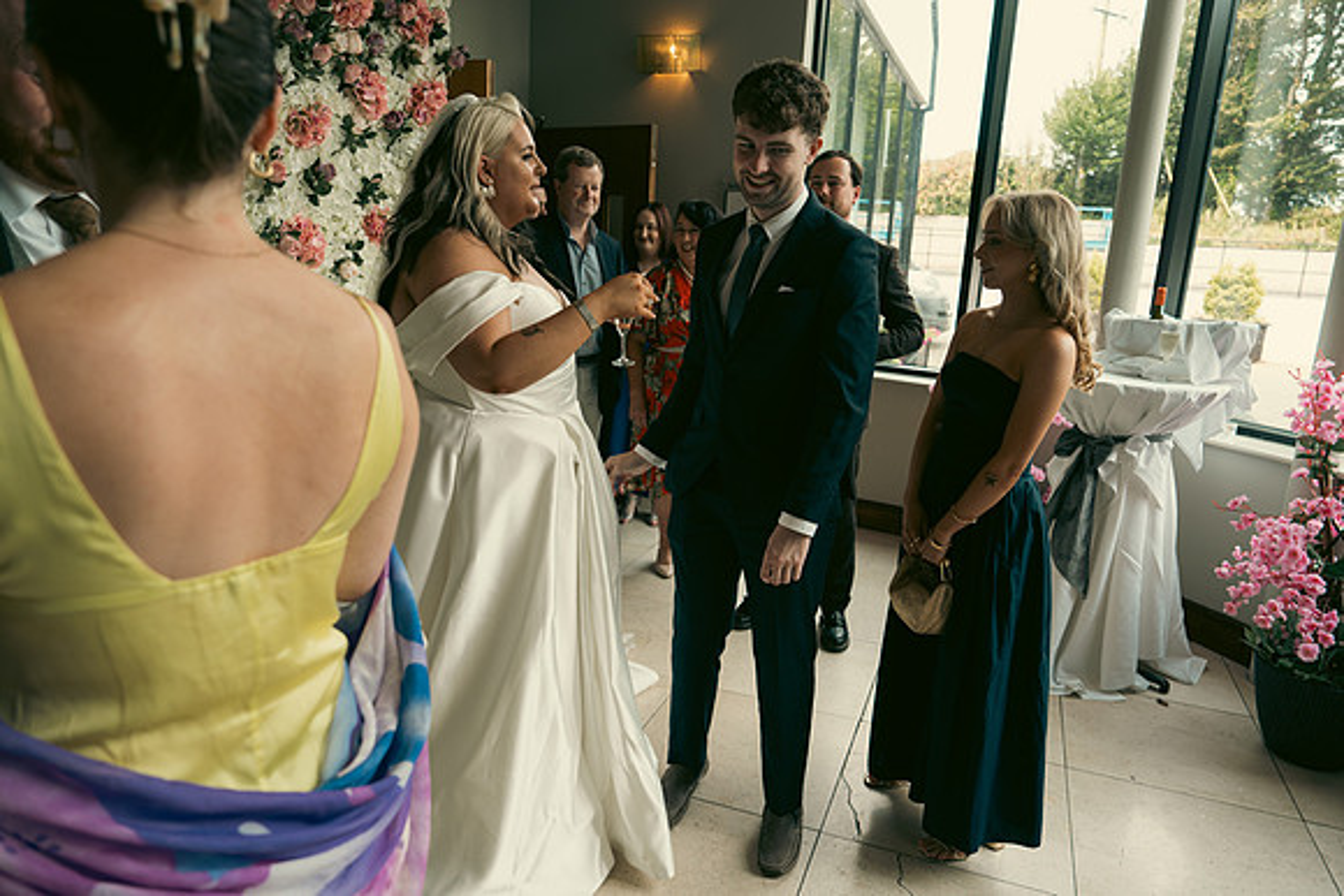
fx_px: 896
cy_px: 448
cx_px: 672
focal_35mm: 24
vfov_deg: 53.2
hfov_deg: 73.7
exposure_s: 1/160
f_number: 3.5
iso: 200
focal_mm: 24
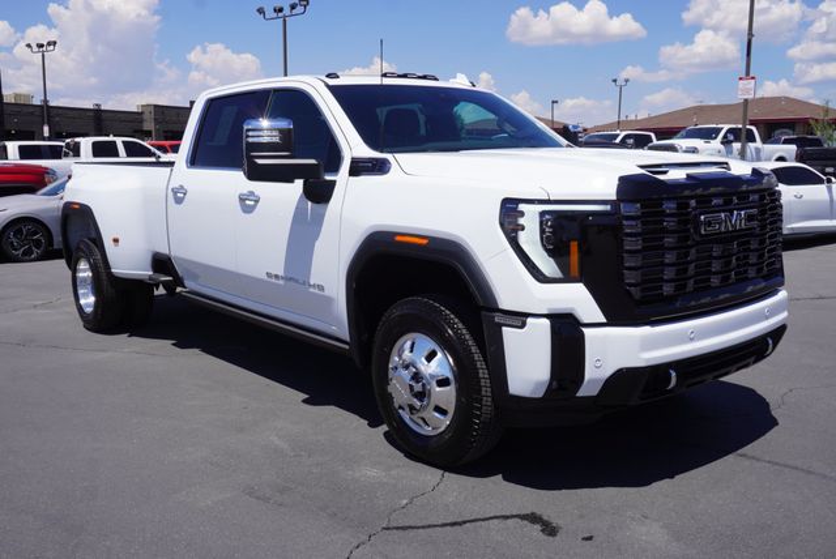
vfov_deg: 38.4
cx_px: 418
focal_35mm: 34
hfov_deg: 55.1
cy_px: 280
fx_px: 802
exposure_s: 1/250
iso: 100
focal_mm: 23
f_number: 10
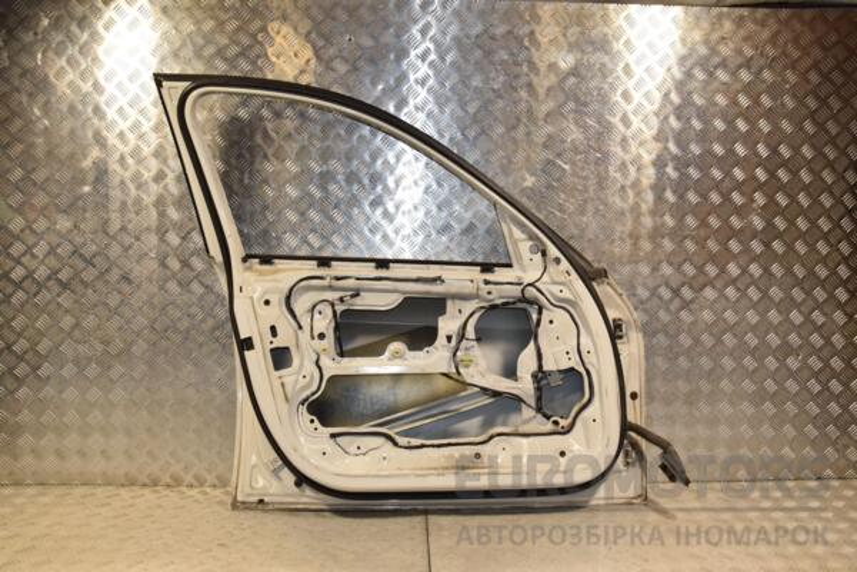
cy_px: 286
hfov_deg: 59.5
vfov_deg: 41.7
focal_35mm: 32
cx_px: 428
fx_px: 750
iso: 800
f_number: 9
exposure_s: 1/200
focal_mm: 21
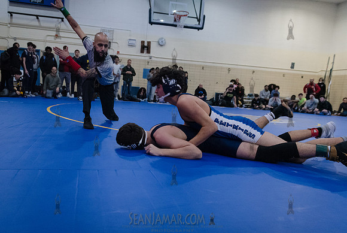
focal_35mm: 28
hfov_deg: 64.3
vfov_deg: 45.9
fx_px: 274
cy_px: 137
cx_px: 142
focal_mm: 24
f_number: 3.2
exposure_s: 1/400
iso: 8000
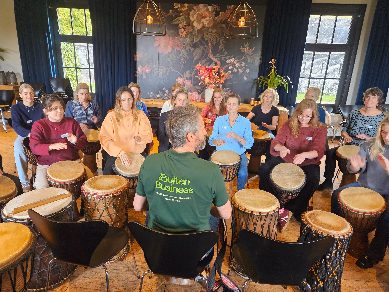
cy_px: 146
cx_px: 194
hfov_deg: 73.9
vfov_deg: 58.9
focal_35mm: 23
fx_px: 258
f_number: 1.8
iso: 640
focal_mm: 5.4
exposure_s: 1/100
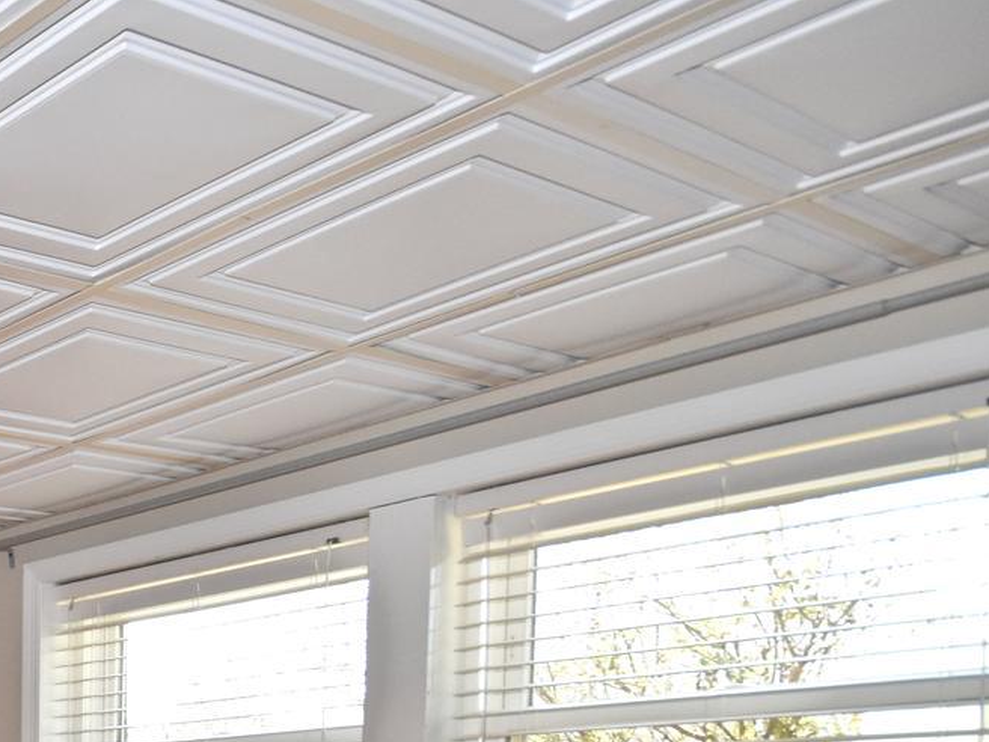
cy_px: 907
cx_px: -475
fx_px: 1286
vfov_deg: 27.9
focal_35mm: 45
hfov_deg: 28.4
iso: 800
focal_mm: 10
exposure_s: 1/60
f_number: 7.1
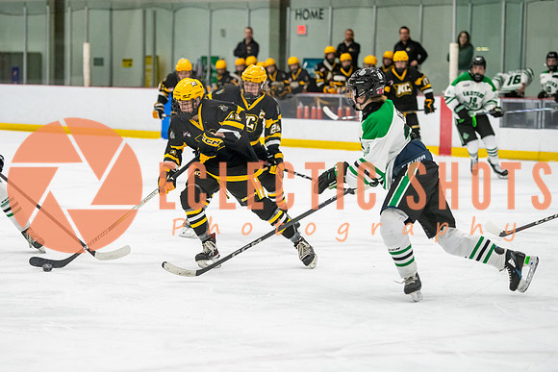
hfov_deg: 15.3
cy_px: 190
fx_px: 2081
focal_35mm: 134
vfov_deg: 10.2
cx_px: 234
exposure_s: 1/800
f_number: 2.8
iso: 4000
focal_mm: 110
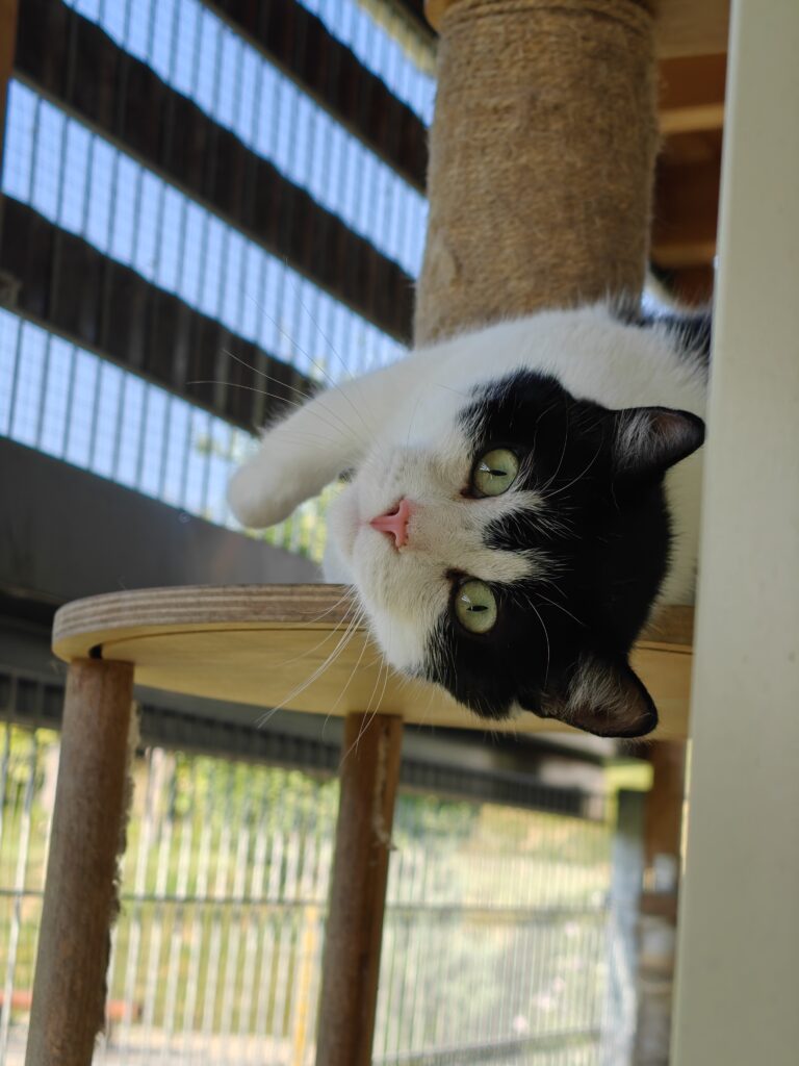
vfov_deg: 26.7
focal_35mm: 73
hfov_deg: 20.2
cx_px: 400
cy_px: 533
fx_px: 2247
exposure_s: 1/100
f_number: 2.6
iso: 80
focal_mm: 13.85
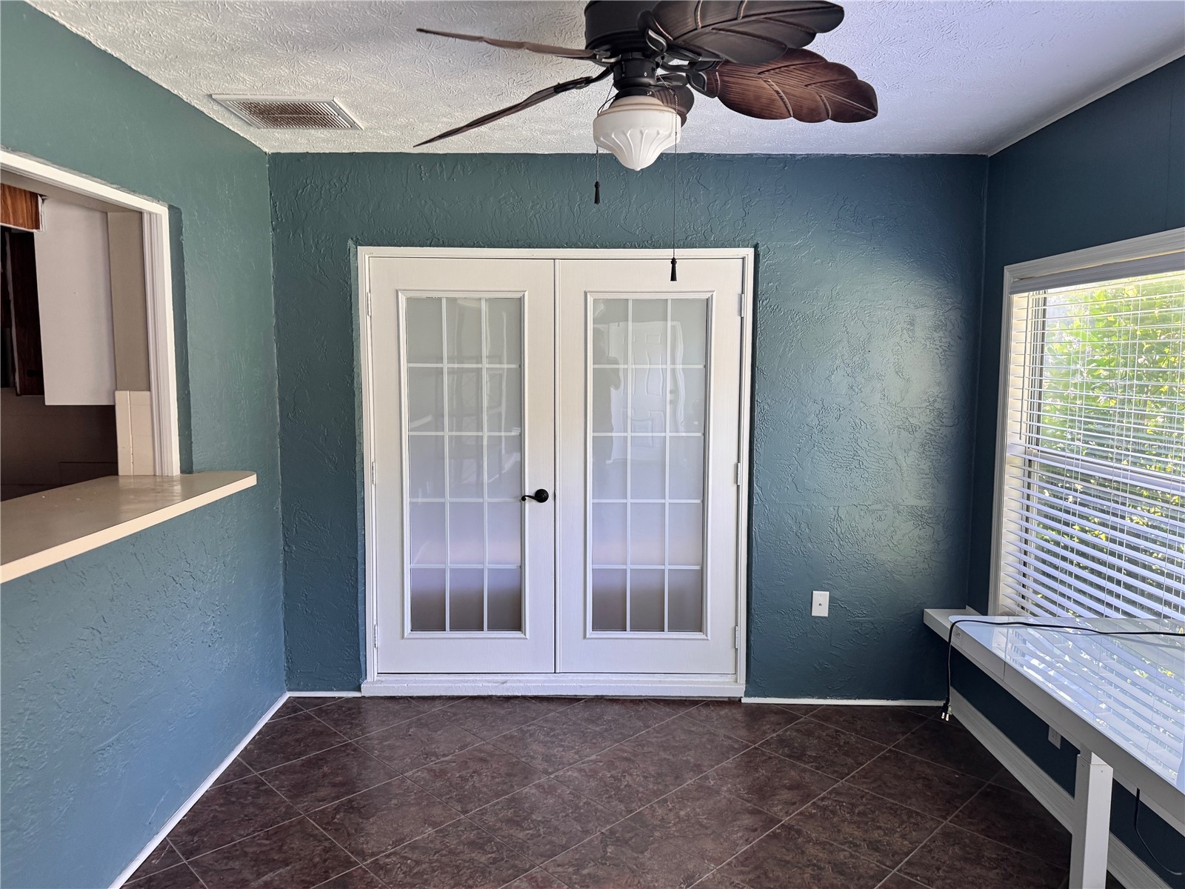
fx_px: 822
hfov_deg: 71.6
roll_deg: +0.3
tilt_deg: -4.4
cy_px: 444
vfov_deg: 56.8
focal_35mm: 24
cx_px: 592
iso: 200
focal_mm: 6.76
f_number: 1.78
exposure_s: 1/70
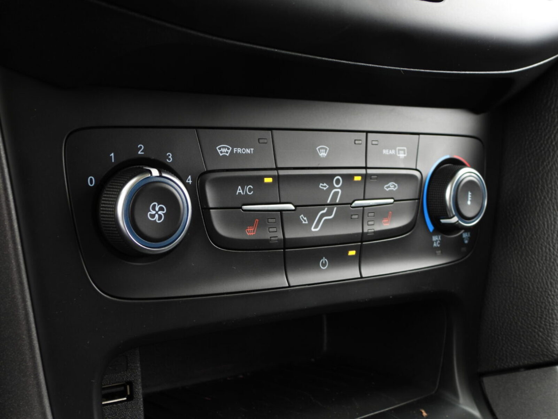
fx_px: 758
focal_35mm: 47
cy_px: 210
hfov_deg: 40.4
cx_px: 279
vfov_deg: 30.9
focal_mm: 8.5
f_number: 3.2
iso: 100
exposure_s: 1/30
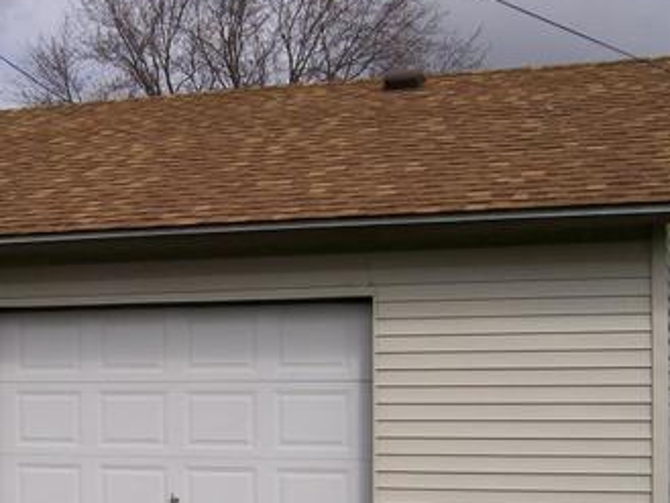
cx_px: 129
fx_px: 1355
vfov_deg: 20.8
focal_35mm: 70
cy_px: 395
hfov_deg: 27.2
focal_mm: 6
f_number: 4.8
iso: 80
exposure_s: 1/1401
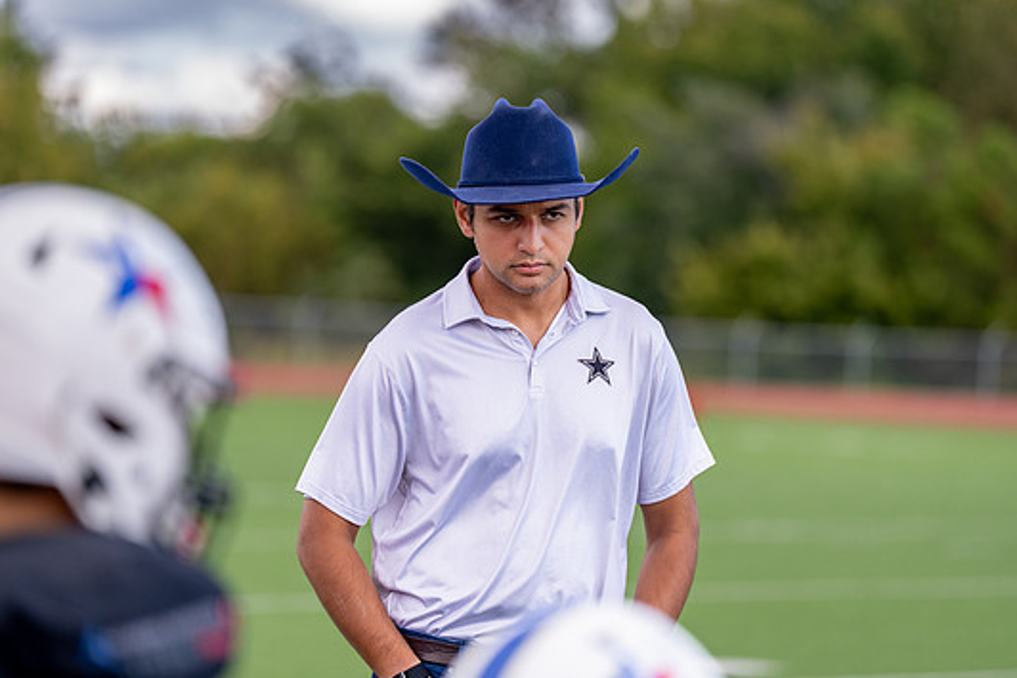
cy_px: 331
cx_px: 518
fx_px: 5425
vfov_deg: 7.2
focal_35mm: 192
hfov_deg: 10.7
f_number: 2.8
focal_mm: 160
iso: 320
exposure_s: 1/2000
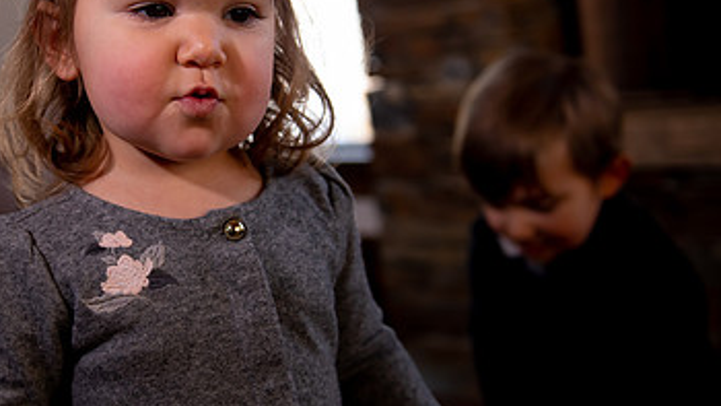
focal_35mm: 66
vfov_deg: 18.2
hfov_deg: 31.0
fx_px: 1262
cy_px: 154
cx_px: 132
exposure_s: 1/250
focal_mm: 38
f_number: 3.2
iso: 320
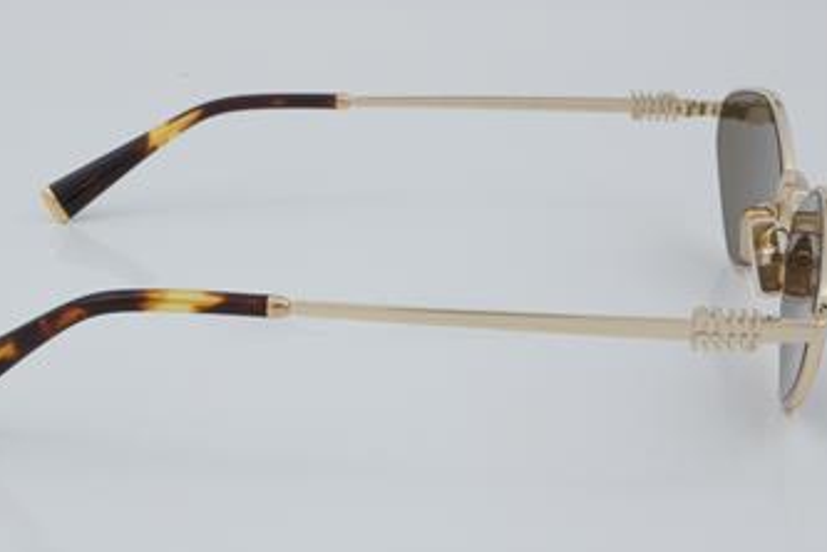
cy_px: 261
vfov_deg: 15.2
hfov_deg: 22.6
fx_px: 2067
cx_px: 368
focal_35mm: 90
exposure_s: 1/4
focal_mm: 50
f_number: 32
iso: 100
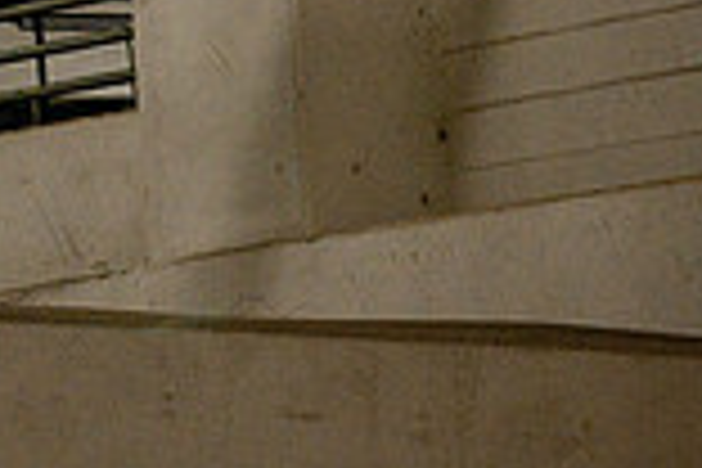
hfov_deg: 6.6
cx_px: -369
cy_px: 115
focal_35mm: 306
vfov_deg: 4.5
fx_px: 5964
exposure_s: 1/80
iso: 1600
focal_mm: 55
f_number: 5
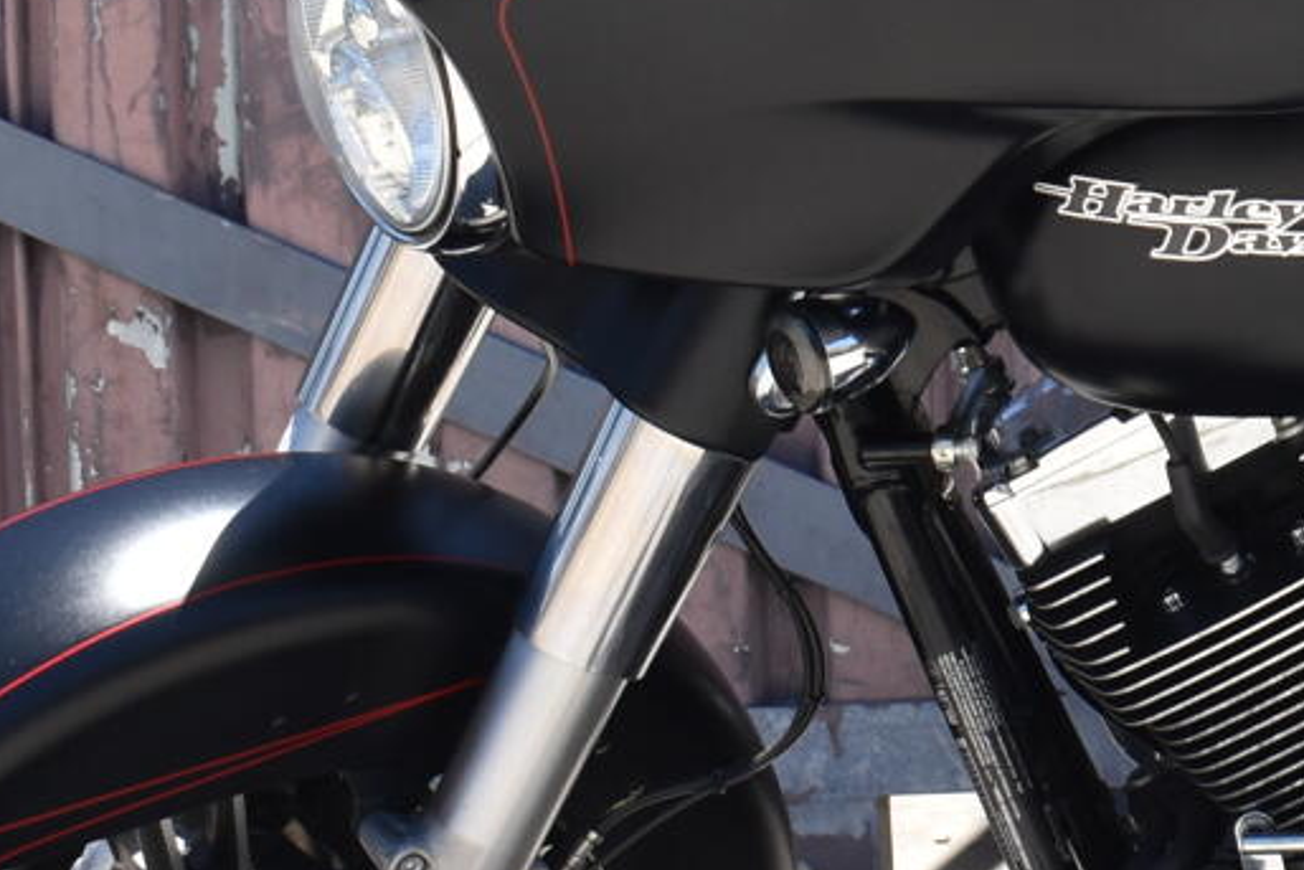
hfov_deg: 11.0
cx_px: 1824
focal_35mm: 181
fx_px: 6556
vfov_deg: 7.6
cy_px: 235
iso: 200
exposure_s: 1/250
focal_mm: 31
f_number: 8
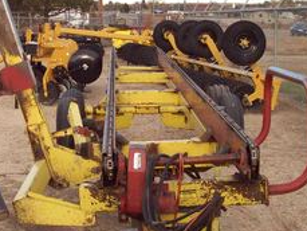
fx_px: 781
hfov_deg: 22.1
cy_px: 105
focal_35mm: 88
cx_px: 99
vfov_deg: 16.8
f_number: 2.8
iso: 200
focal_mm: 6.2
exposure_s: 1/693
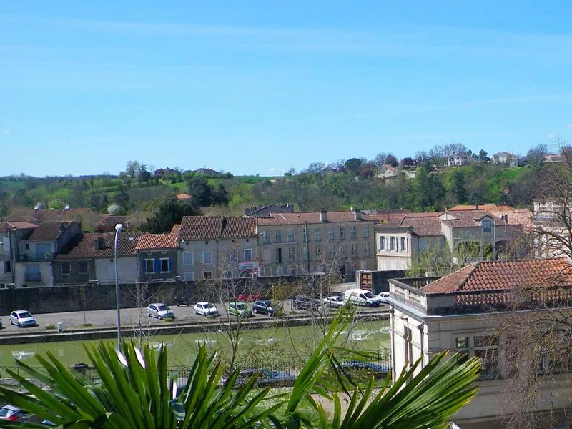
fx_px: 925
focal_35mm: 56
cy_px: 242
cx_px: 484
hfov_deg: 33.0
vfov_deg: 26.1
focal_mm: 4.9
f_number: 7
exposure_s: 1/160
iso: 64
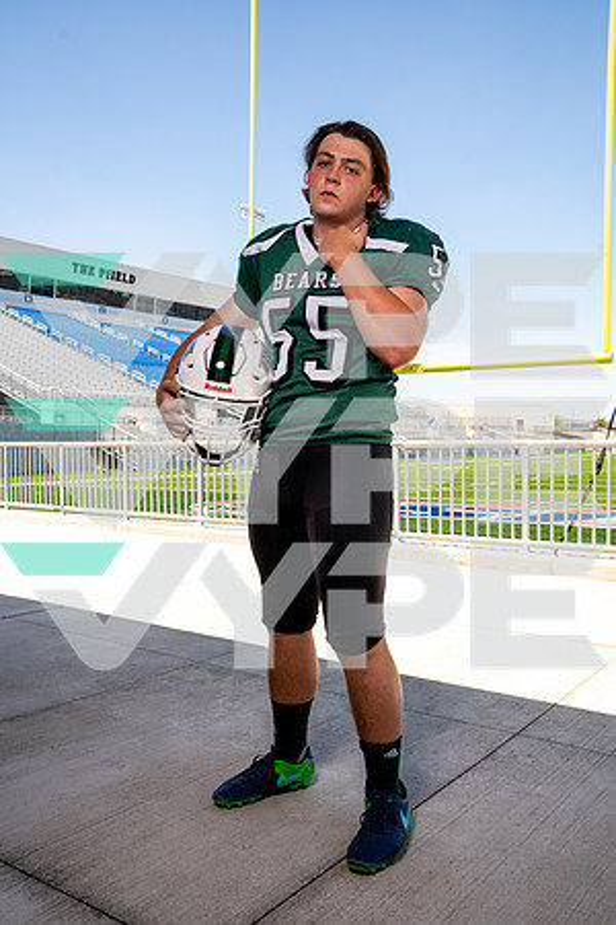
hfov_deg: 42.3
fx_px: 796
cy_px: 462
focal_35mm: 31
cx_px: 308
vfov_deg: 60.3
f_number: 8
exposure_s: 1/125
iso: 100
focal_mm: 31
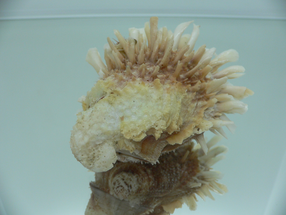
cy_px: 108
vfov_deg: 40.7
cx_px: 143
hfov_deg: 52.6
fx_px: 289
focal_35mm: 35
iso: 80
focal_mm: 4.6
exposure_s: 1/60
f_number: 2.8
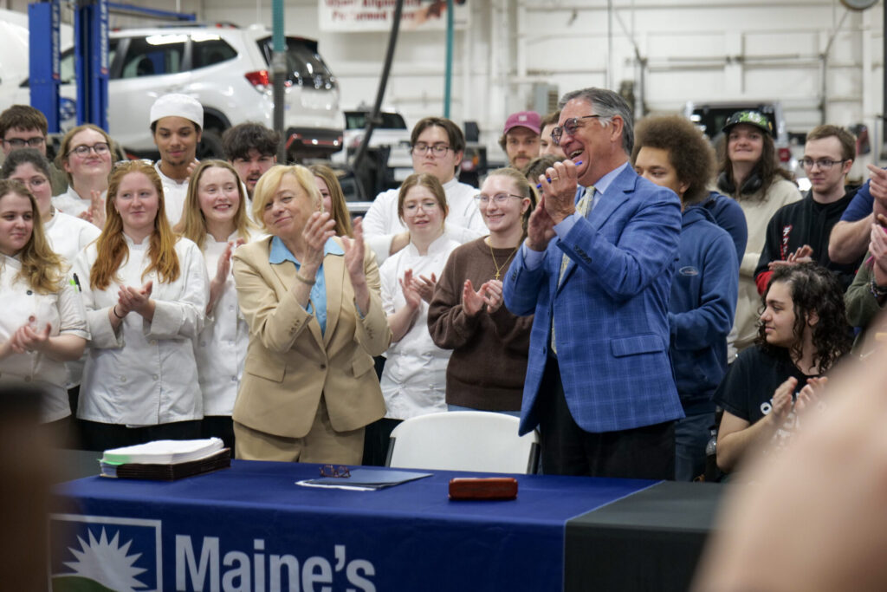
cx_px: 444
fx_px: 2070
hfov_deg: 24.2
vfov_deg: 16.3
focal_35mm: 84
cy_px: 296
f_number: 4
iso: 2000
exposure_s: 1/100
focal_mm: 84
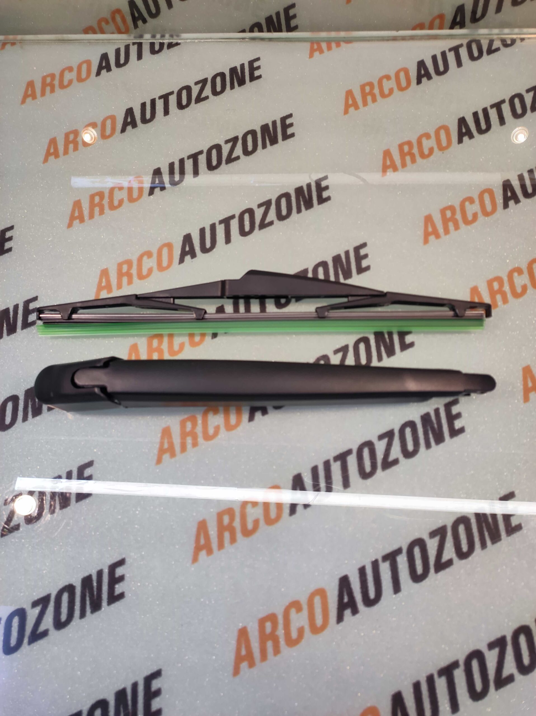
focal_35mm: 17
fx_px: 351
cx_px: 268
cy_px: 358
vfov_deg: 91.1
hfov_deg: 74.7
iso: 95
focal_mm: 4.74
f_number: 1.79
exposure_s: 1/33
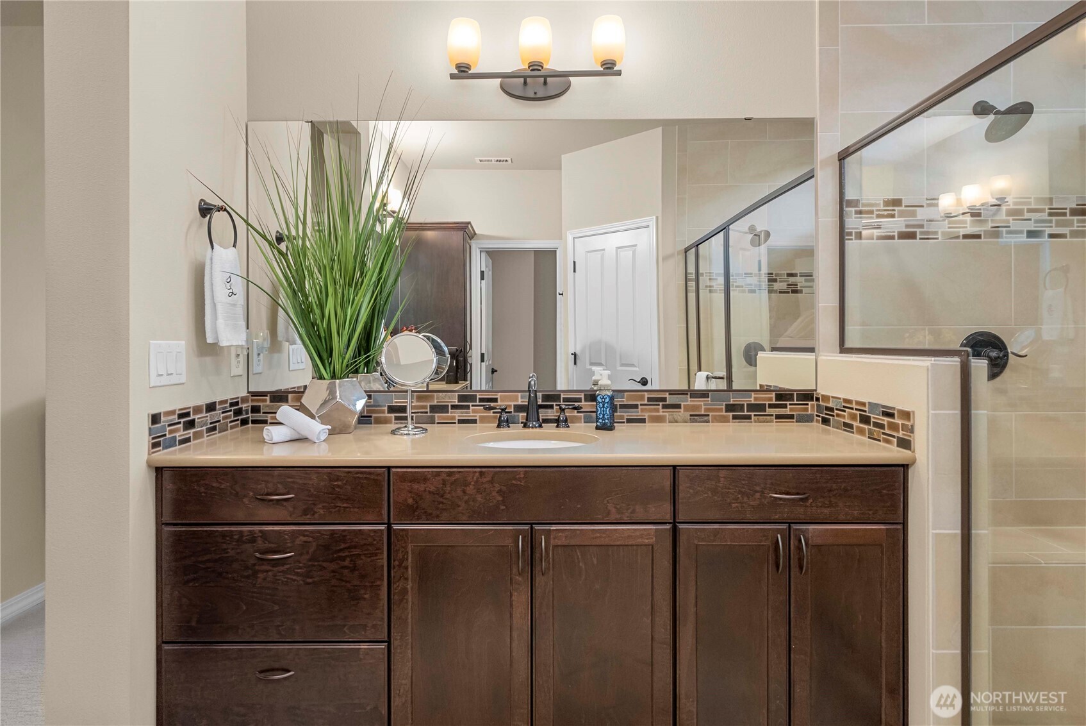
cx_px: 543
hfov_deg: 86.9
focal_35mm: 19
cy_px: 363
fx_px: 573
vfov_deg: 64.6
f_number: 7.1
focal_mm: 19
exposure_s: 1/20
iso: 1000
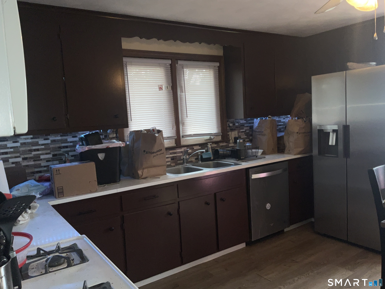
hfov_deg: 61.7
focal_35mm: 29
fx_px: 323
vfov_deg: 48.2
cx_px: 192
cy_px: 144
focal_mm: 3
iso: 16
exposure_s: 1/60
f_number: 1.8
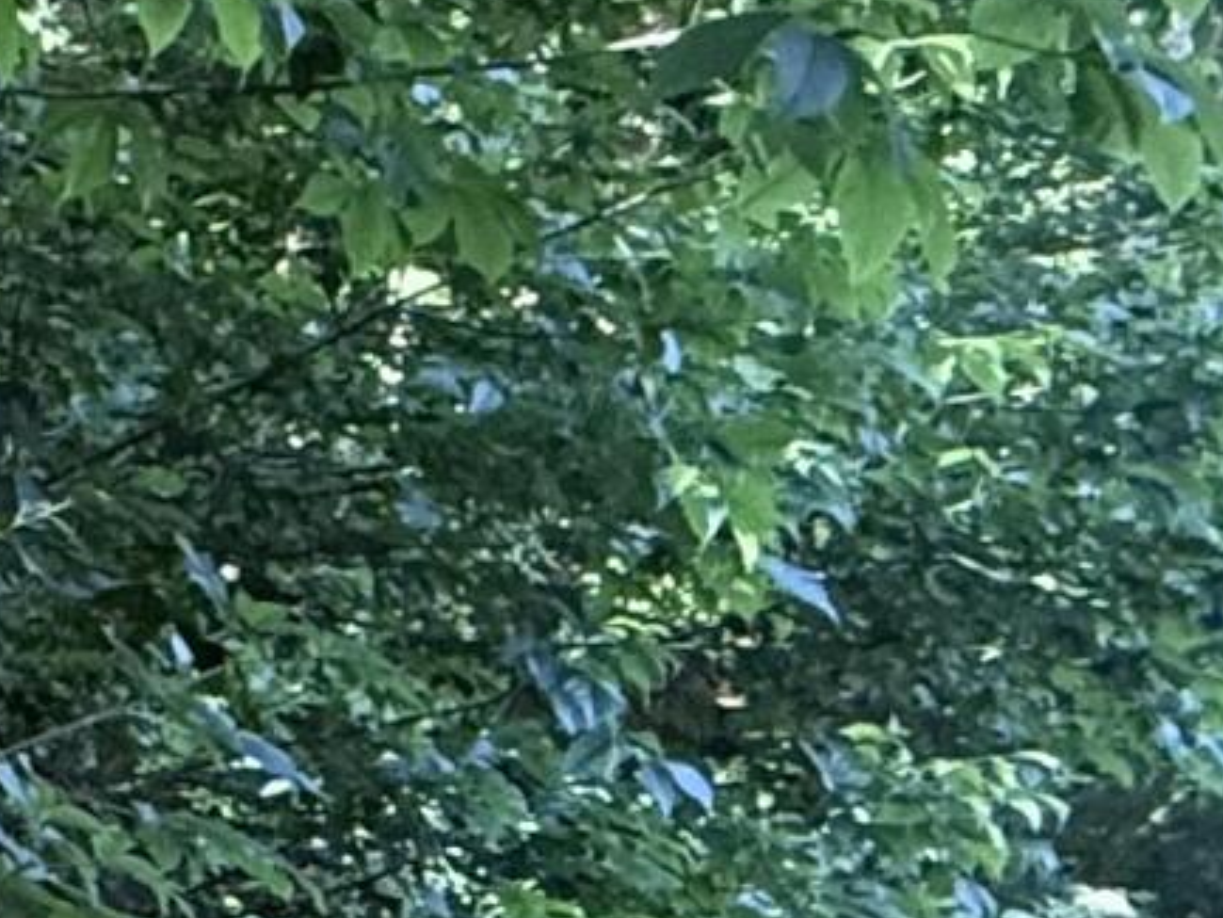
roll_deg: -3.4
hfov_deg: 13.8
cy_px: 1554
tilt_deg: -8.1
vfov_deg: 13.9
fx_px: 3428
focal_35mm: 97
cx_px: -1771
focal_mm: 2.22
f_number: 2.2
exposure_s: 1/99
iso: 200
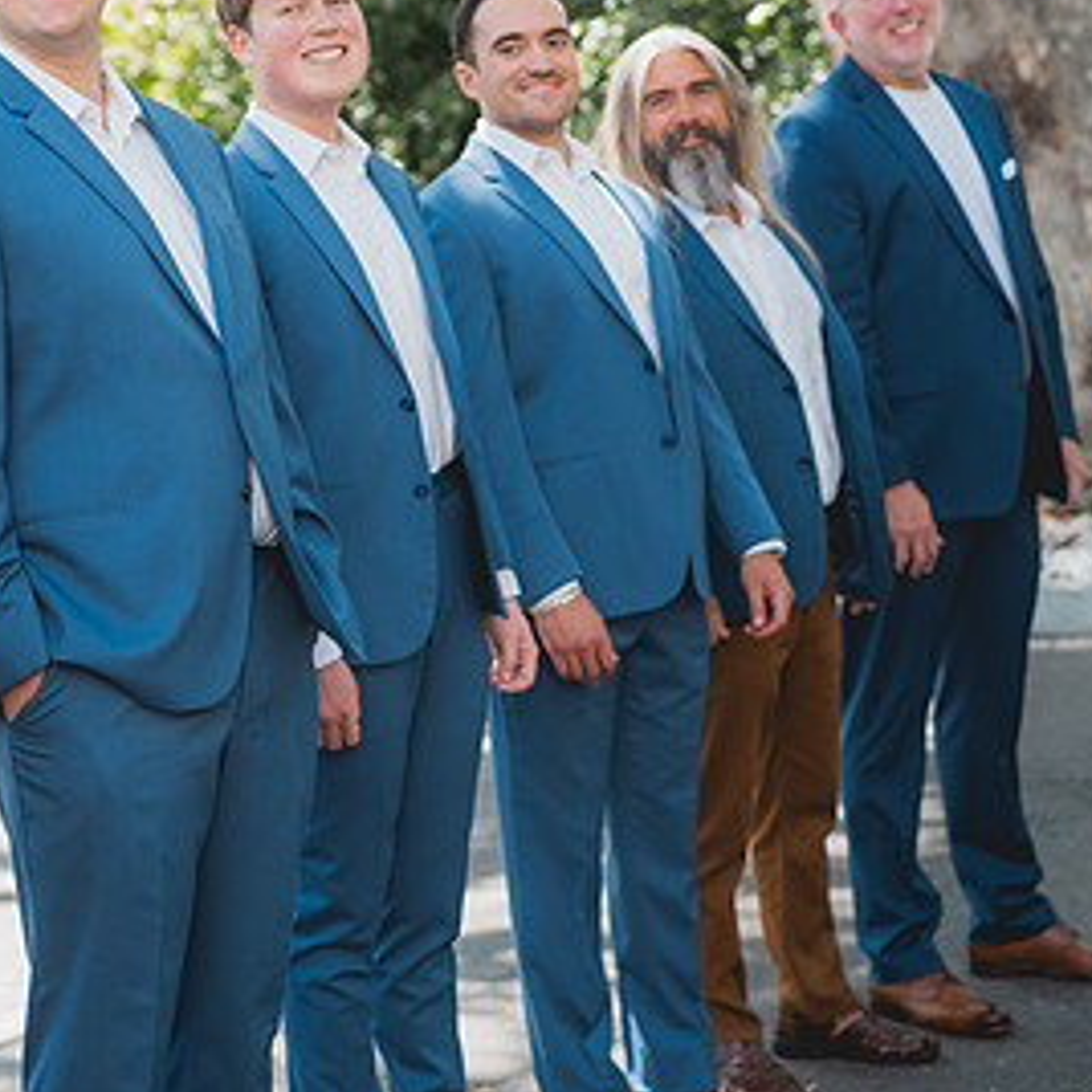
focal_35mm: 92
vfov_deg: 18.8
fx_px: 3284
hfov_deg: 18.6
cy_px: 332
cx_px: 151
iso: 200
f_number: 2.8
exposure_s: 1/320
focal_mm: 50
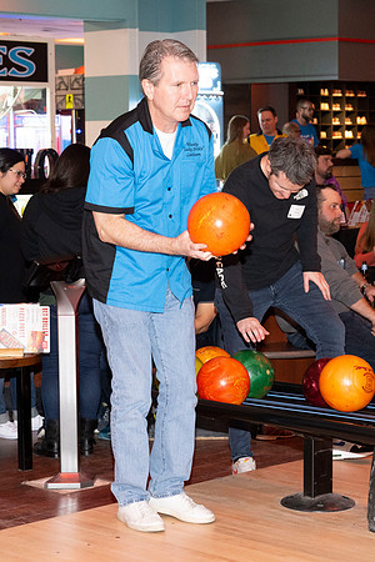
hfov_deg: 15.2
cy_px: 281
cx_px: 188
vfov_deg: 22.6
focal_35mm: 90
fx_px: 1406
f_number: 5.6
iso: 2000
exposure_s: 1/100
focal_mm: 60
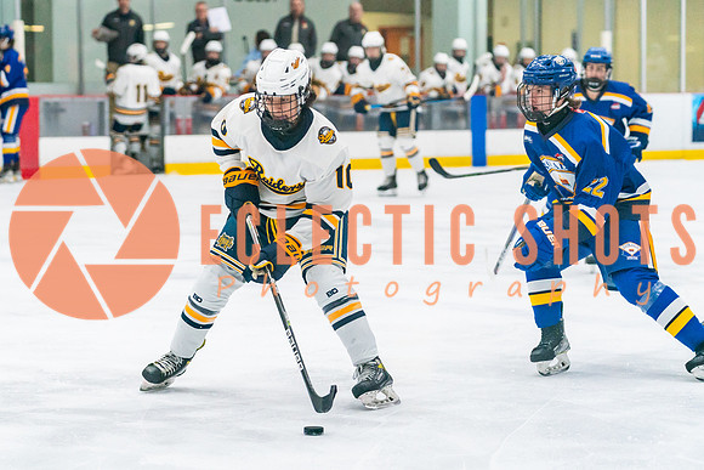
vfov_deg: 10.8
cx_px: 264
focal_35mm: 127
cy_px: 209
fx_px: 2483
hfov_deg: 16.1
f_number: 2.8
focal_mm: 90
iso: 3200
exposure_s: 1/1250
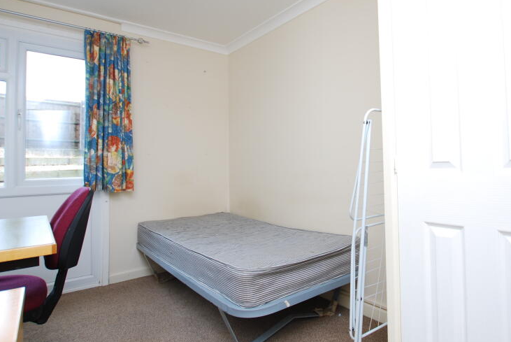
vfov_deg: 59.5
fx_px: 298
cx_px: 308
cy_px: 153
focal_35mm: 21
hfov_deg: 80.1
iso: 100
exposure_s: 1/30
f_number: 3.5
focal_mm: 10
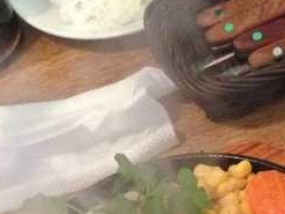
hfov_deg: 18.3
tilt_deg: -57.5
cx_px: 215
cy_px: 297
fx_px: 881
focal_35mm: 107
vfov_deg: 13.2
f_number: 2.4
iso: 400
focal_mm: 4.12
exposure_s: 1/17
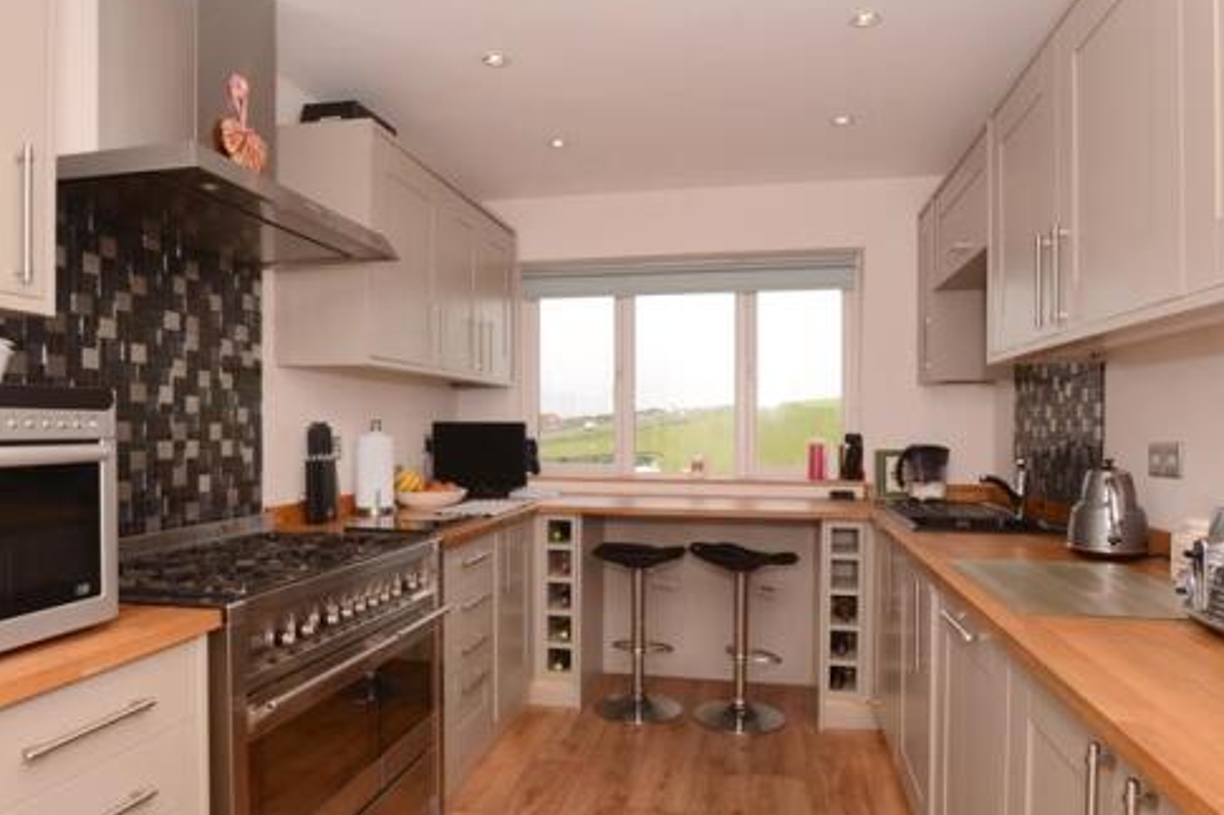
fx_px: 793
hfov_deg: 75.3
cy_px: 438
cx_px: 583
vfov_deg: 54.3
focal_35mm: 23
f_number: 5.6
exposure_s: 1/160
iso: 200
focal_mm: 11.5
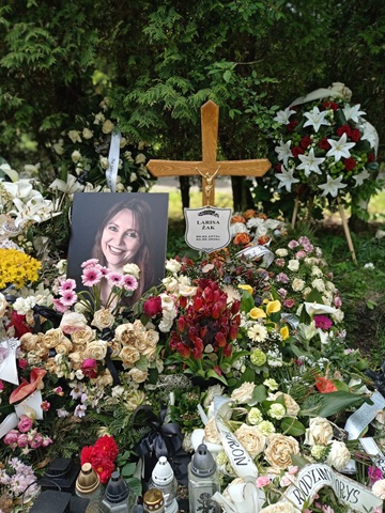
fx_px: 415
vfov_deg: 63.4
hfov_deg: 49.7
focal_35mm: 28
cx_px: 192
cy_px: 256
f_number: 1.79
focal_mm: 4.74
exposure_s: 1/1065
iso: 108
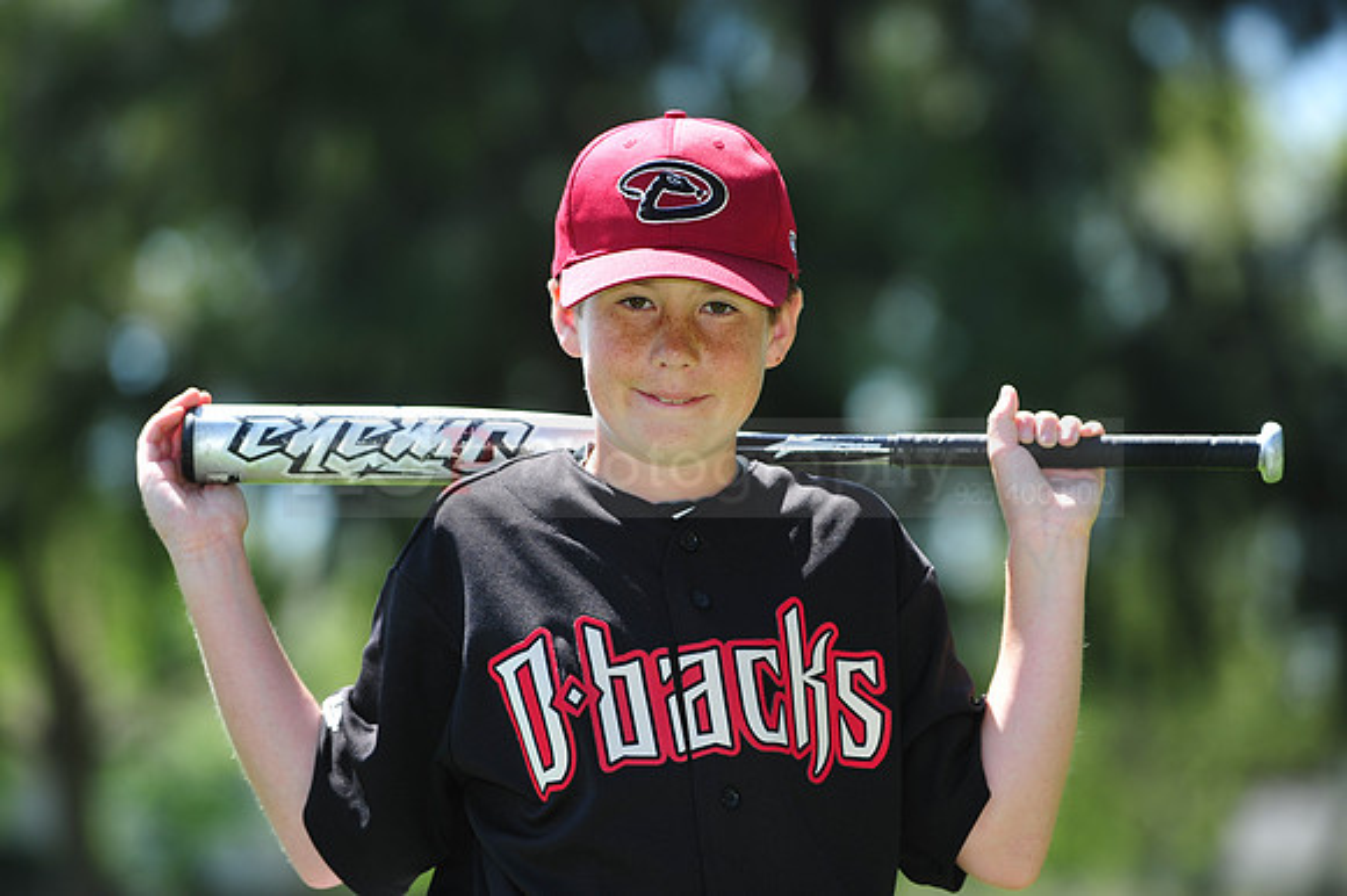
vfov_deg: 6.9
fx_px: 7479
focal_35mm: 200
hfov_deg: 10.3
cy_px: 448
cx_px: 674
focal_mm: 200
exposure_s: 1/500
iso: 200
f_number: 4.5
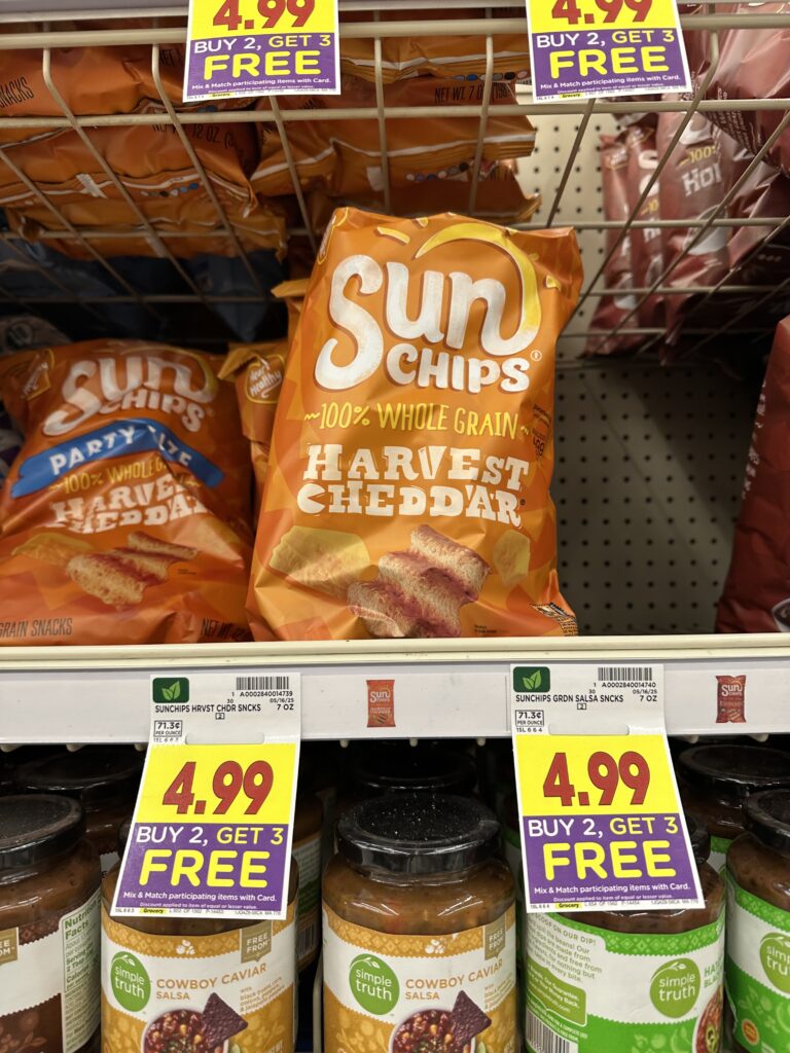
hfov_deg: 56.8
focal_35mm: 24
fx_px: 730
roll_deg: -2.3
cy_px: 526
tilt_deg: -0.8
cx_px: 395
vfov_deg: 71.6
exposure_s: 1/63
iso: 125
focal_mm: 6.86
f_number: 1.78
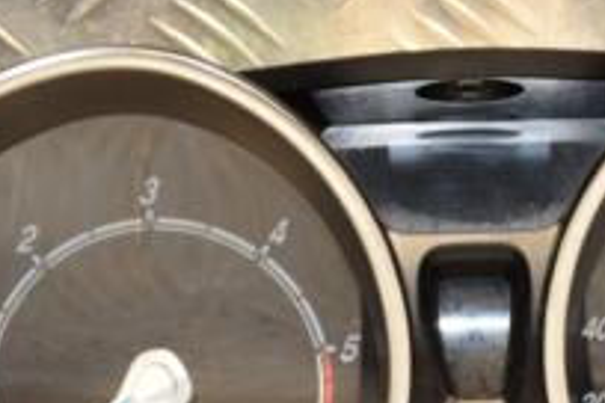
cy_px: 246
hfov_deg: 7.1
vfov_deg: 4.7
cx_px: 498
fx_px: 4890
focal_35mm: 291
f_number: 5.3
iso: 800
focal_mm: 66
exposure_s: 1/100
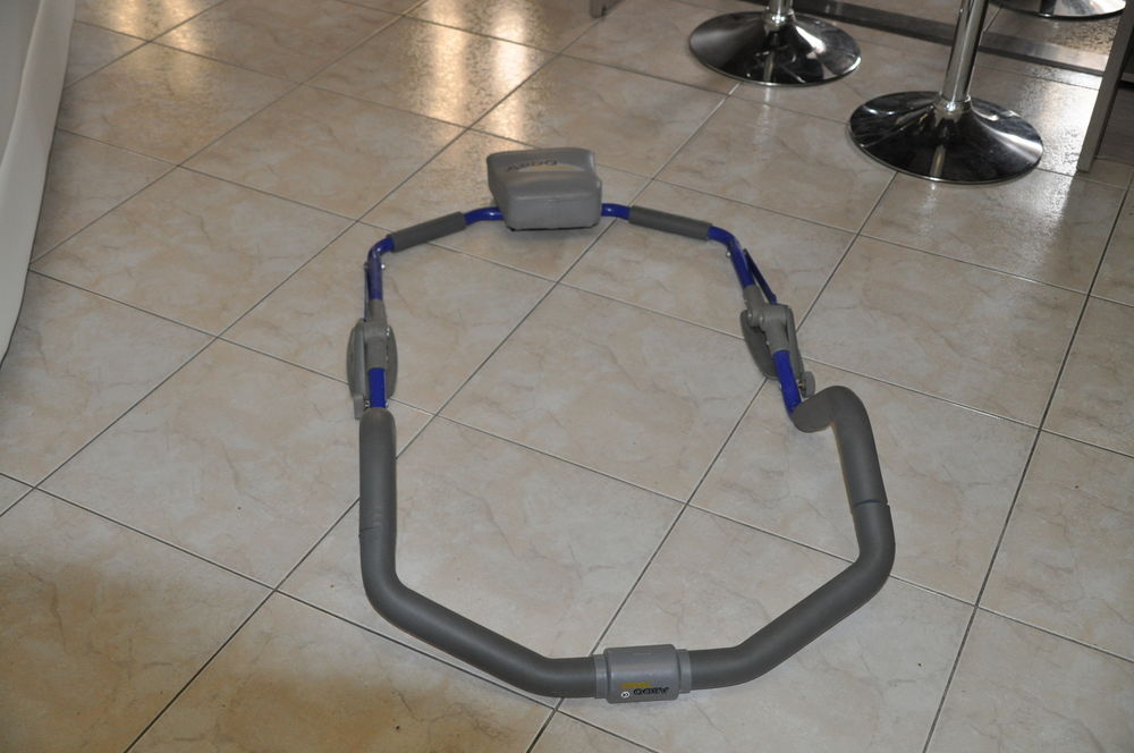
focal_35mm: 44
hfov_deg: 45.0
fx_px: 1368
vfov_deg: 30.8
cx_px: 567
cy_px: 376
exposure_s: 1/60
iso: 800
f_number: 4
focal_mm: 29
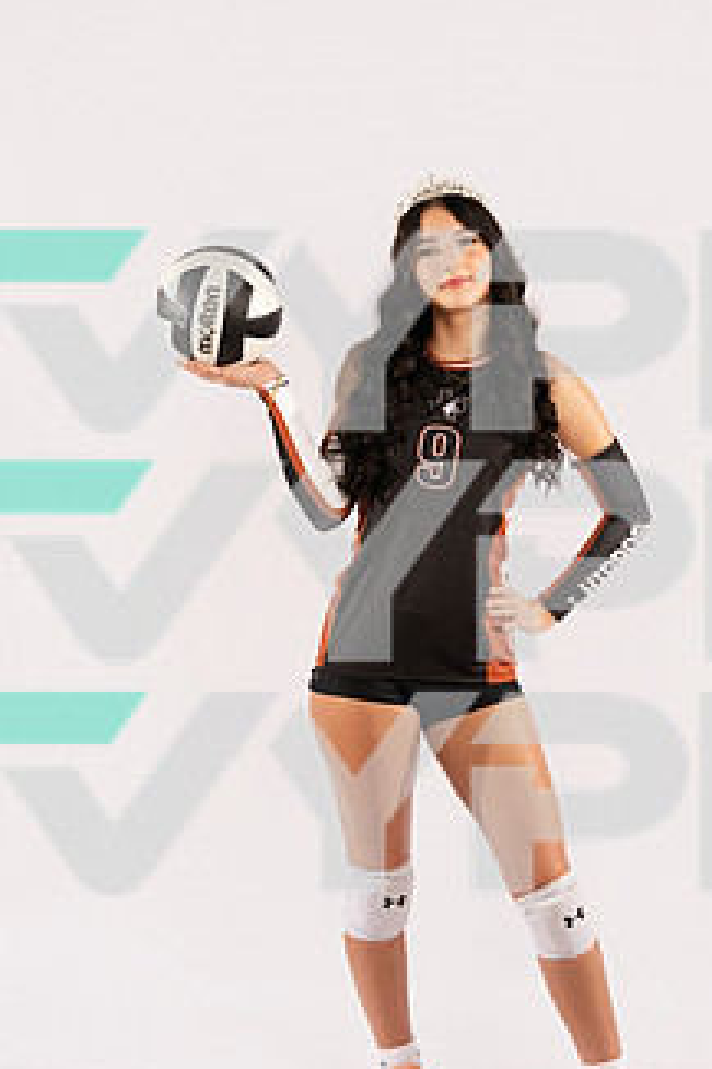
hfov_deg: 22.9
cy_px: 564
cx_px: 440
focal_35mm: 59
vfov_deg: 33.9
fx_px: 1755
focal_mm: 42.8
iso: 250
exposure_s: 1/250
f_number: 4
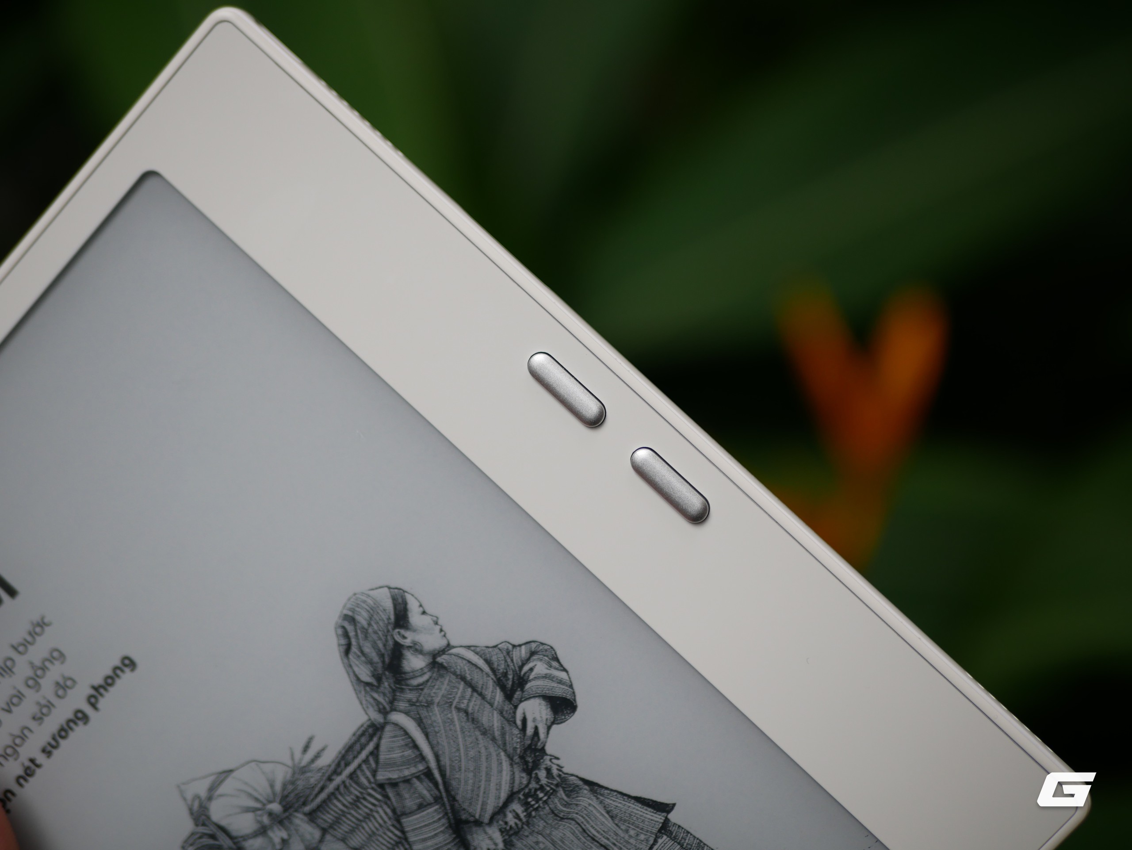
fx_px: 1636
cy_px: 425
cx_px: 566
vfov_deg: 29.1
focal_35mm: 50
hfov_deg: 38.2
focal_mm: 25
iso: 200
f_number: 2
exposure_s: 1/400
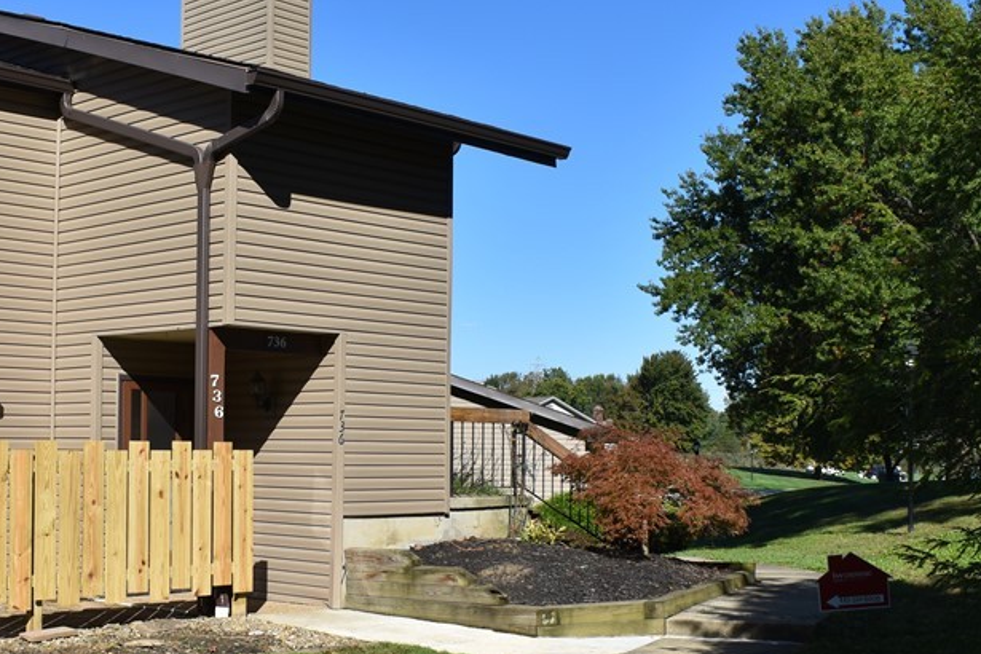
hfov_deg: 37.3
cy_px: 439
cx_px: 381
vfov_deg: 25.4
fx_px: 1444
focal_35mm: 53
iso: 100
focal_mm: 20
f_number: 9
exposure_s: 1/320
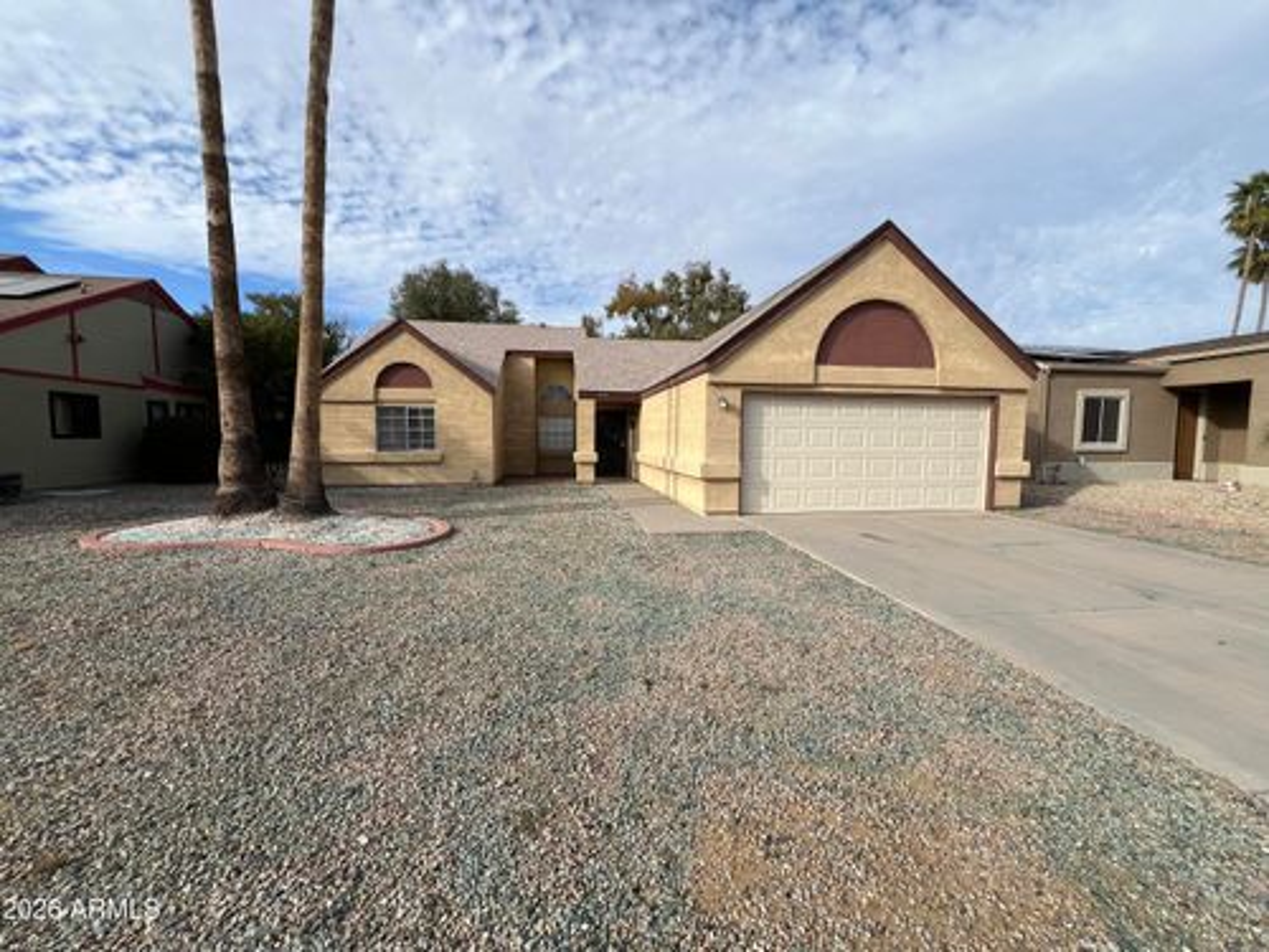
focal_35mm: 13
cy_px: 476
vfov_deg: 89.9
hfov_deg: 106.2
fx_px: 477
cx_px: 634
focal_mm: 1.57
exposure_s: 1/1508
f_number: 1.8
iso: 32
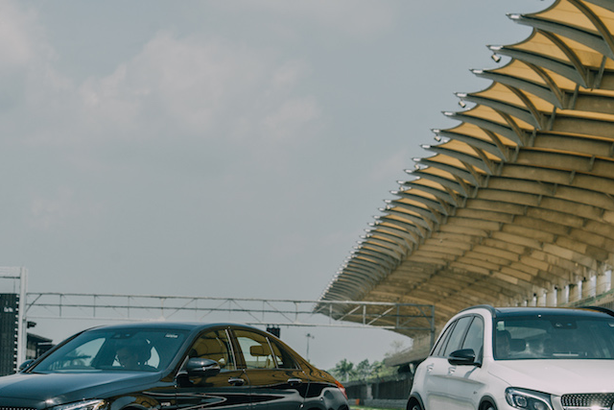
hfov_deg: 13.4
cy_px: 250
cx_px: 323
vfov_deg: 9.0
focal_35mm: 153
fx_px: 2610
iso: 100
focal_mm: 98
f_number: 7.1
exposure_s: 1/1000
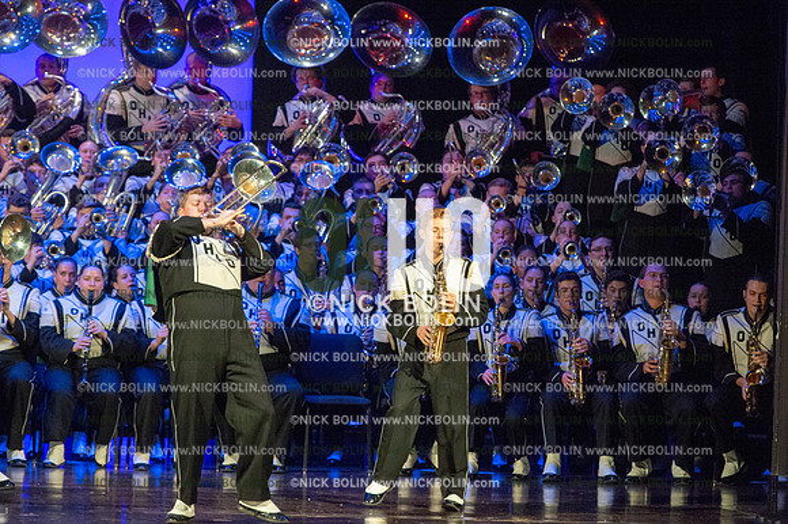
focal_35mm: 240
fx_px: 5250
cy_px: 262
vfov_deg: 5.7
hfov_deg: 8.6
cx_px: 394
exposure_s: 1/320
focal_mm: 240
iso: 8000
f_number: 5.6
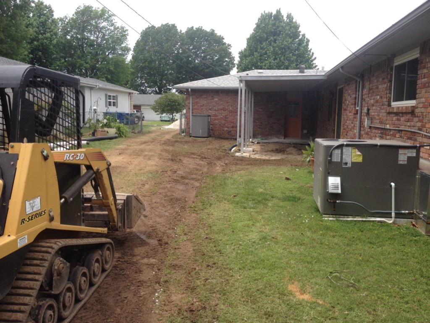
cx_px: 215
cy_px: 162
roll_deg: +0.5
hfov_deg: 52.6
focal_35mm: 35
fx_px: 435
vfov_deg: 40.7
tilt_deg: -7.2
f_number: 2.4
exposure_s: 1/1022
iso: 50
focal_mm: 4.28
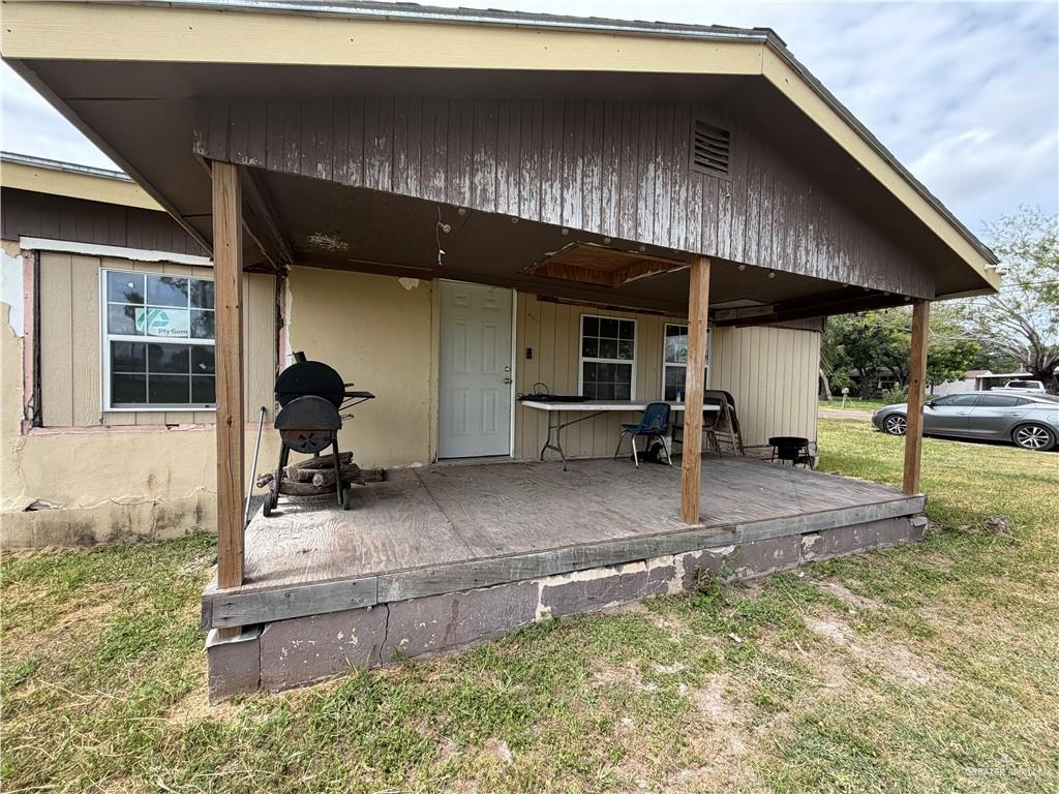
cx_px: 530
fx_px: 428
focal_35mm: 14
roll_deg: -1.1
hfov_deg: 102.1
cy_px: 397
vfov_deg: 85.7
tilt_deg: -2.3
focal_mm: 2.22
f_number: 2.2
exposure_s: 1/531
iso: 40
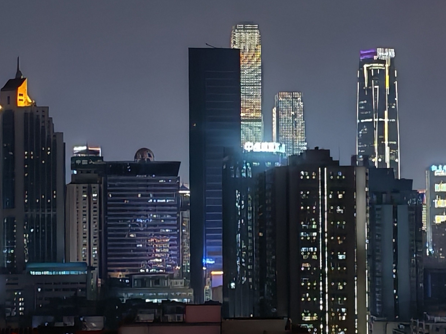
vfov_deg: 11.6
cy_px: 165
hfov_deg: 15.4
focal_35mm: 128
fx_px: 1649
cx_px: 235
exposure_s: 1/25
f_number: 1.95
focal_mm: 5.52
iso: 2000
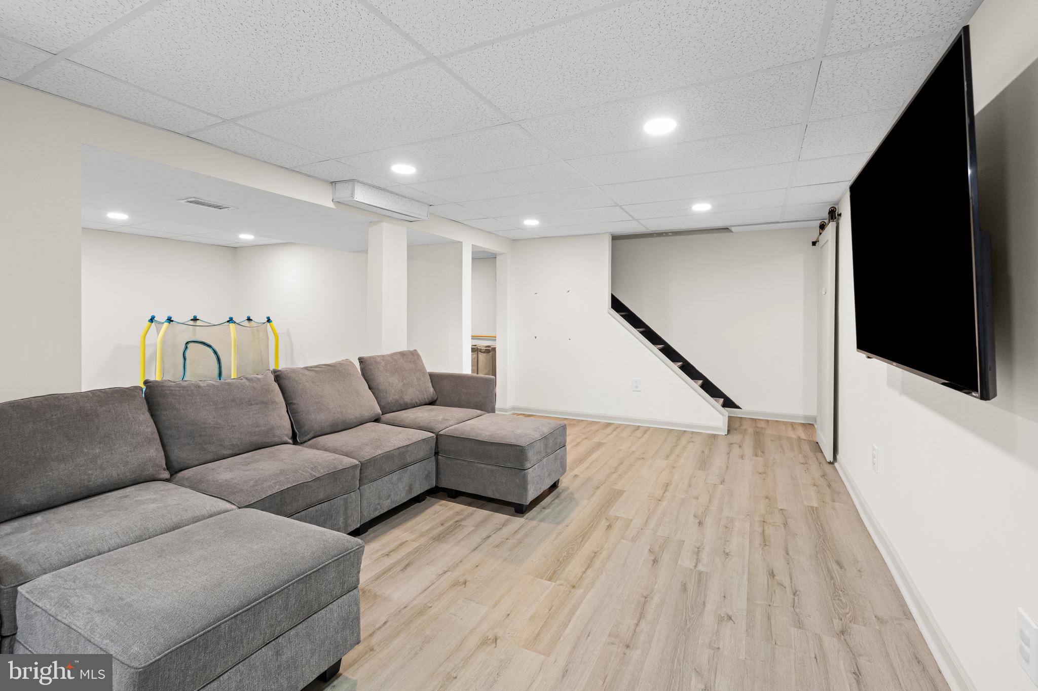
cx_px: 519
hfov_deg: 96.8
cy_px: 346
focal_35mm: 16
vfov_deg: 73.7
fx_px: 461
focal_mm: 16
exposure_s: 1/15
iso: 1600
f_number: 8
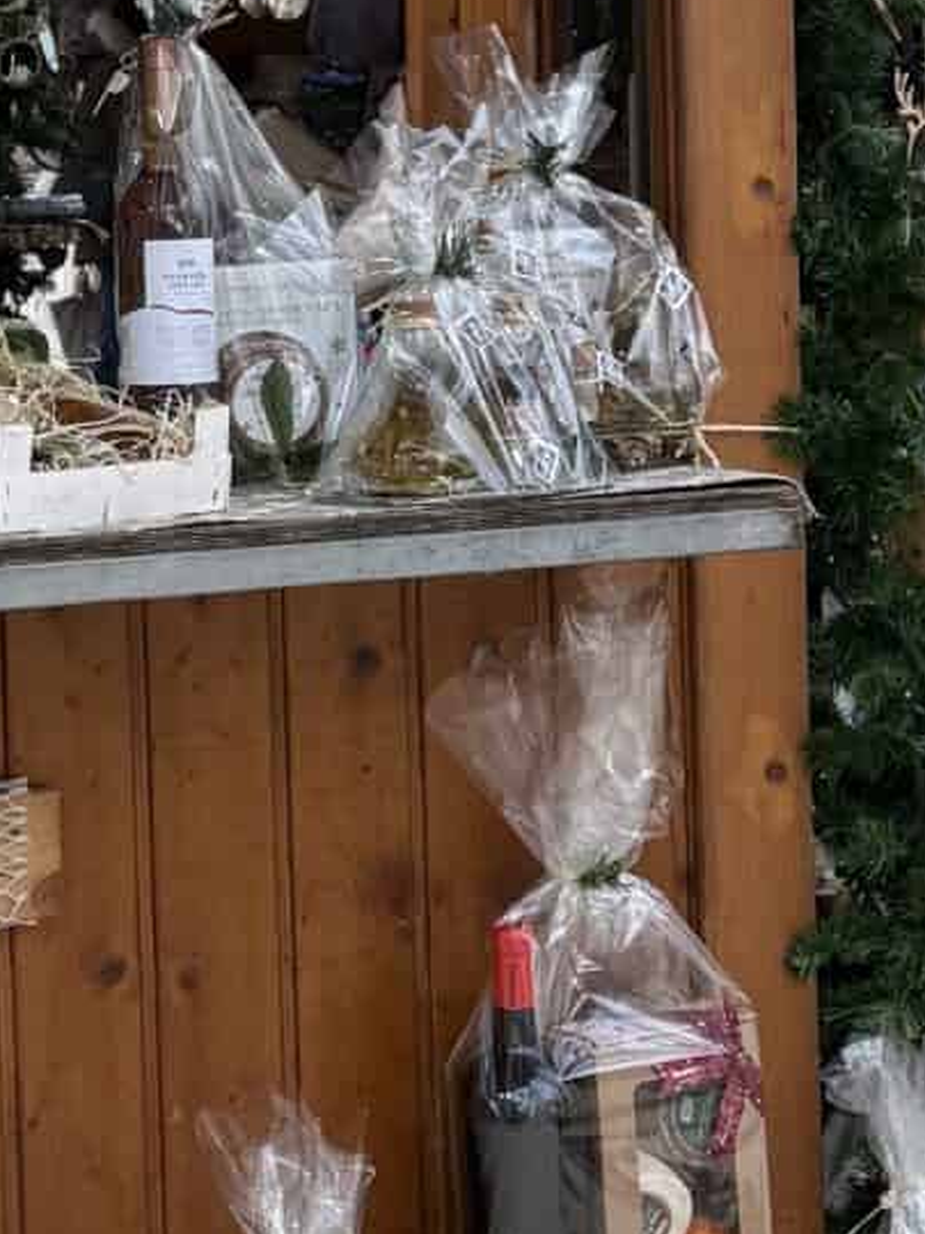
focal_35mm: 114
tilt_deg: -0.5
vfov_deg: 17.1
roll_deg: -0.6
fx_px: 4063
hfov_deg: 13.0
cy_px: 256
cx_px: 247
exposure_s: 1/992
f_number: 1.78
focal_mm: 6.76
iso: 100
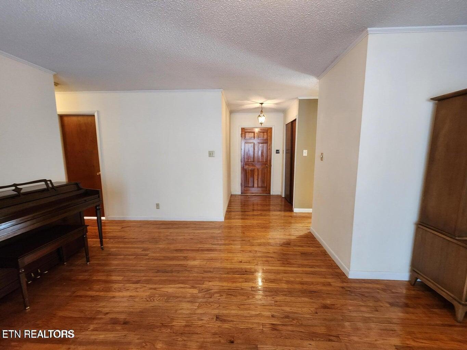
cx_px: 234
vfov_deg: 89.9
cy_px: 175
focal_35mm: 13
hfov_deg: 106.2
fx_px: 175
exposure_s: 1/30
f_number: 2.2
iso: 400
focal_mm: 2.2
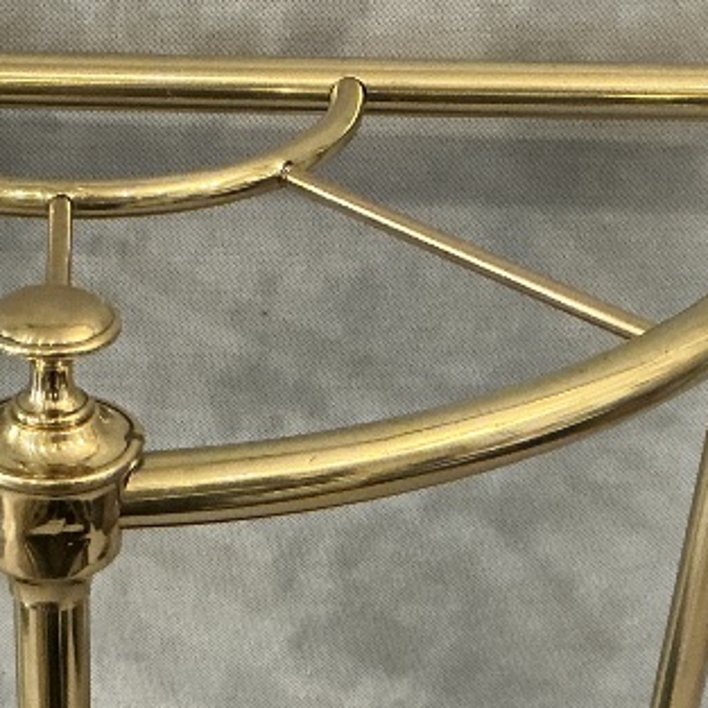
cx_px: 152
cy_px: 559
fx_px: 2198
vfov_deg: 18.1
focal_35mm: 95
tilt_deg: -36.9
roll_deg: -1.3
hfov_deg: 18.1
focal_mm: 3
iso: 250
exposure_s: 1/50
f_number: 1.8
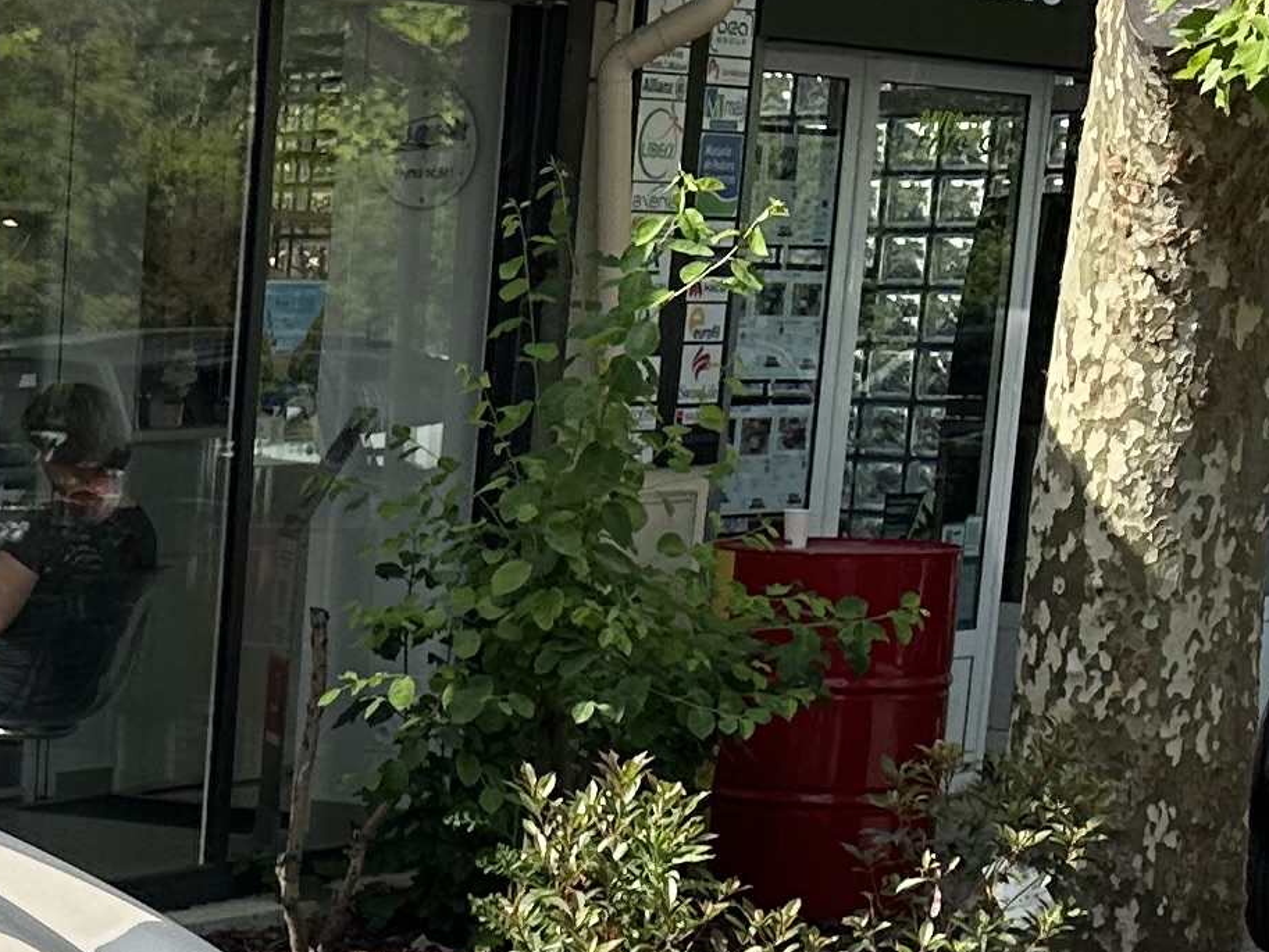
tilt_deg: -9.8
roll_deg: +0.6
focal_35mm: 106
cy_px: 1195
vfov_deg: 13.5
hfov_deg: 16.9
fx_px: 3886
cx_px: -614
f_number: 1.78
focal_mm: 6.86
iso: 80
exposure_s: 1/2469
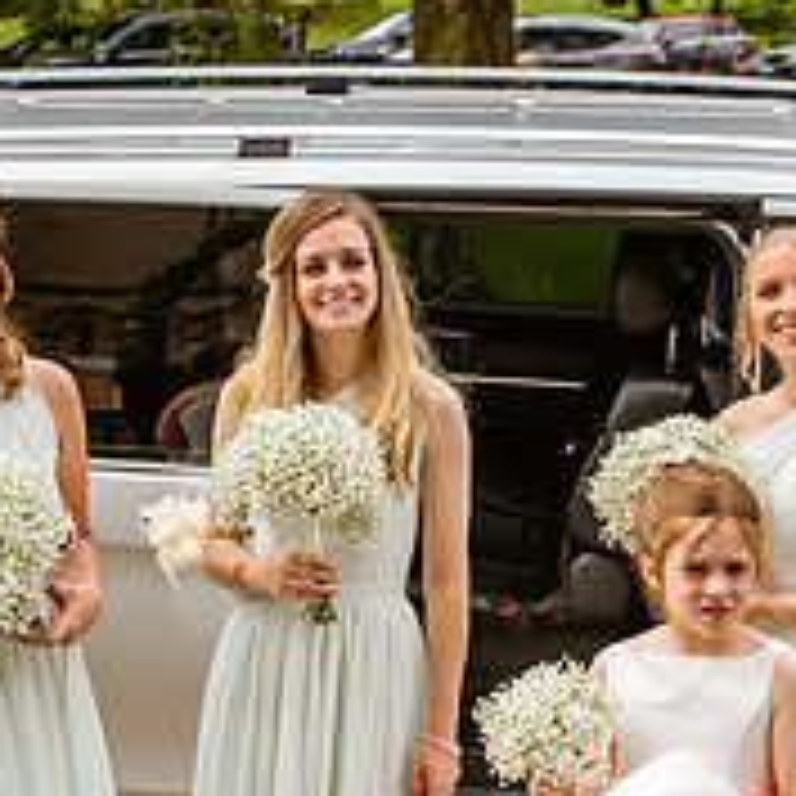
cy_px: 636
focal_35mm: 111
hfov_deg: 15.7
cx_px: 554
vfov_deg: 15.6
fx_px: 2888
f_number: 4.5
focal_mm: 35
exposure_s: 1/1600
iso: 250
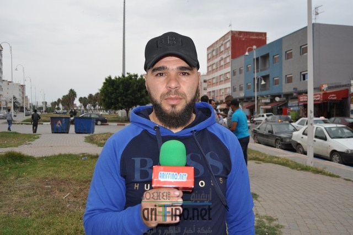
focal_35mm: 30
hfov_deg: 62.0
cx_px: 176
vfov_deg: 43.5
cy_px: 118
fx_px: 294
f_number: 4
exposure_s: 1/200
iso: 200
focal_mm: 20
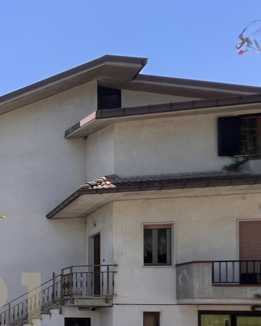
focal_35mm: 45
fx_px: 435
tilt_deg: +2.6
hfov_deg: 20.5
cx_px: -233
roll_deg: -0.2
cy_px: 305
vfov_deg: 37.9
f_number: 1.8
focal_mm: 1.57
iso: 32
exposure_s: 1/1014
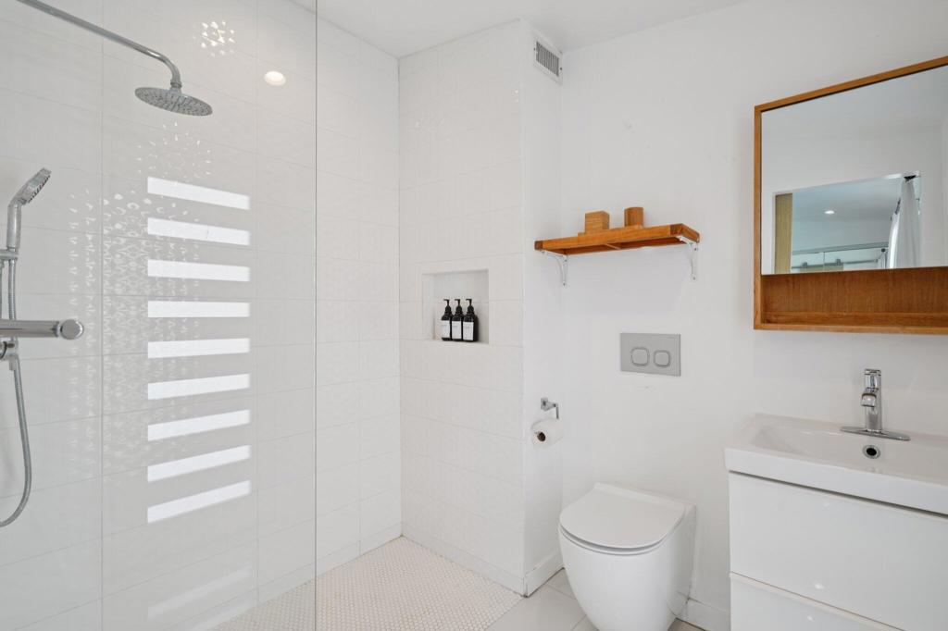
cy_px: 316
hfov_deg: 96.8
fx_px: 421
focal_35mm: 16
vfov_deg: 73.7
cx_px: 474
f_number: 8
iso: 160
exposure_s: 1/30
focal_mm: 16
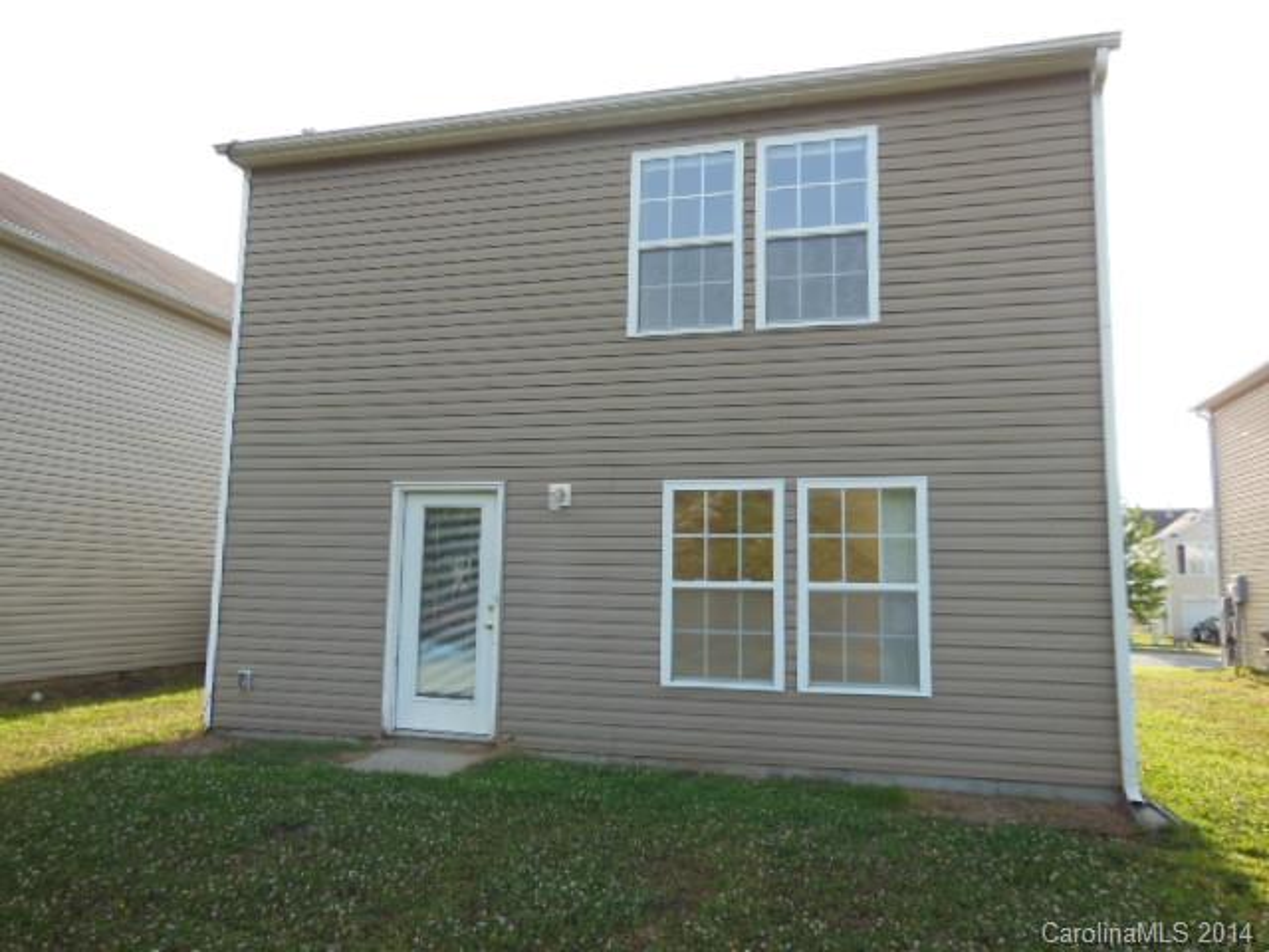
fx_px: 916
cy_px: 476
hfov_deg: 69.4
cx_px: 634
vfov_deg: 54.9
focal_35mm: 25
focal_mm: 4.5
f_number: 3.5
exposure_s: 1/250
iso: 125
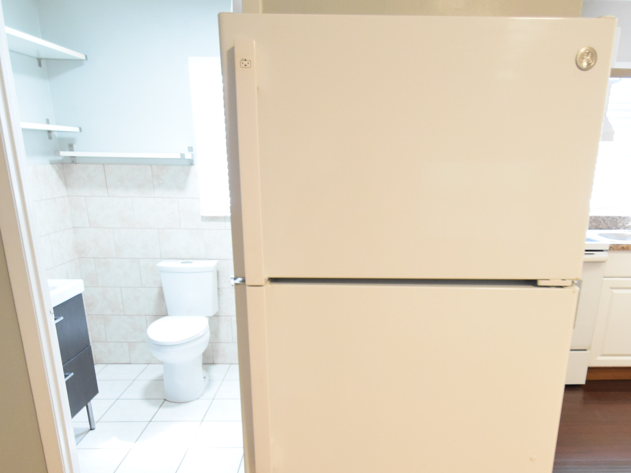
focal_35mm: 28
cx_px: 362
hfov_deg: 63.1
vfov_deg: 48.2
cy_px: 343
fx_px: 510
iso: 2200
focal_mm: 10
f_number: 3.5
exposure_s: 1/60
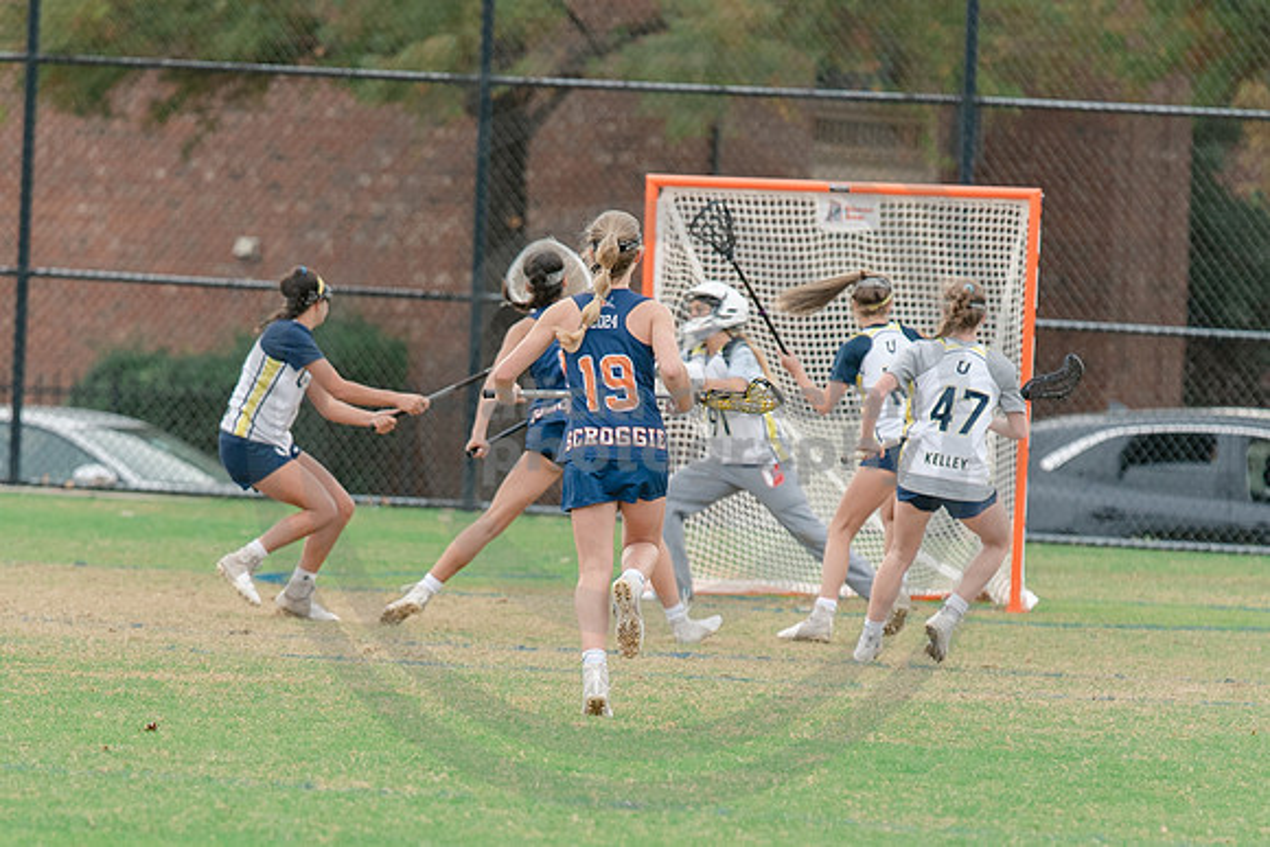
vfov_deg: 2.7
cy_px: 797
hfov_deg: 4.0
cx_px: 529
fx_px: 18081
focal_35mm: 512
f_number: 2.8
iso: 360
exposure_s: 1/1250
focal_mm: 200
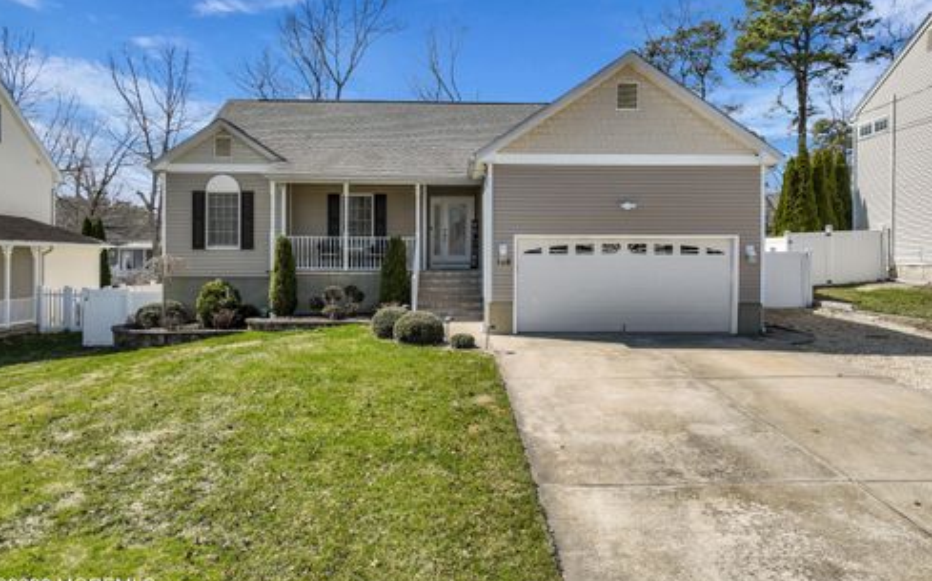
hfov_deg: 70.4
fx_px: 660
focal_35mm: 26
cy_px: 261
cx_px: 467
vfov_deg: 47.5
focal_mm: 12.29
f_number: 2.8
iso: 100
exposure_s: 1/2000
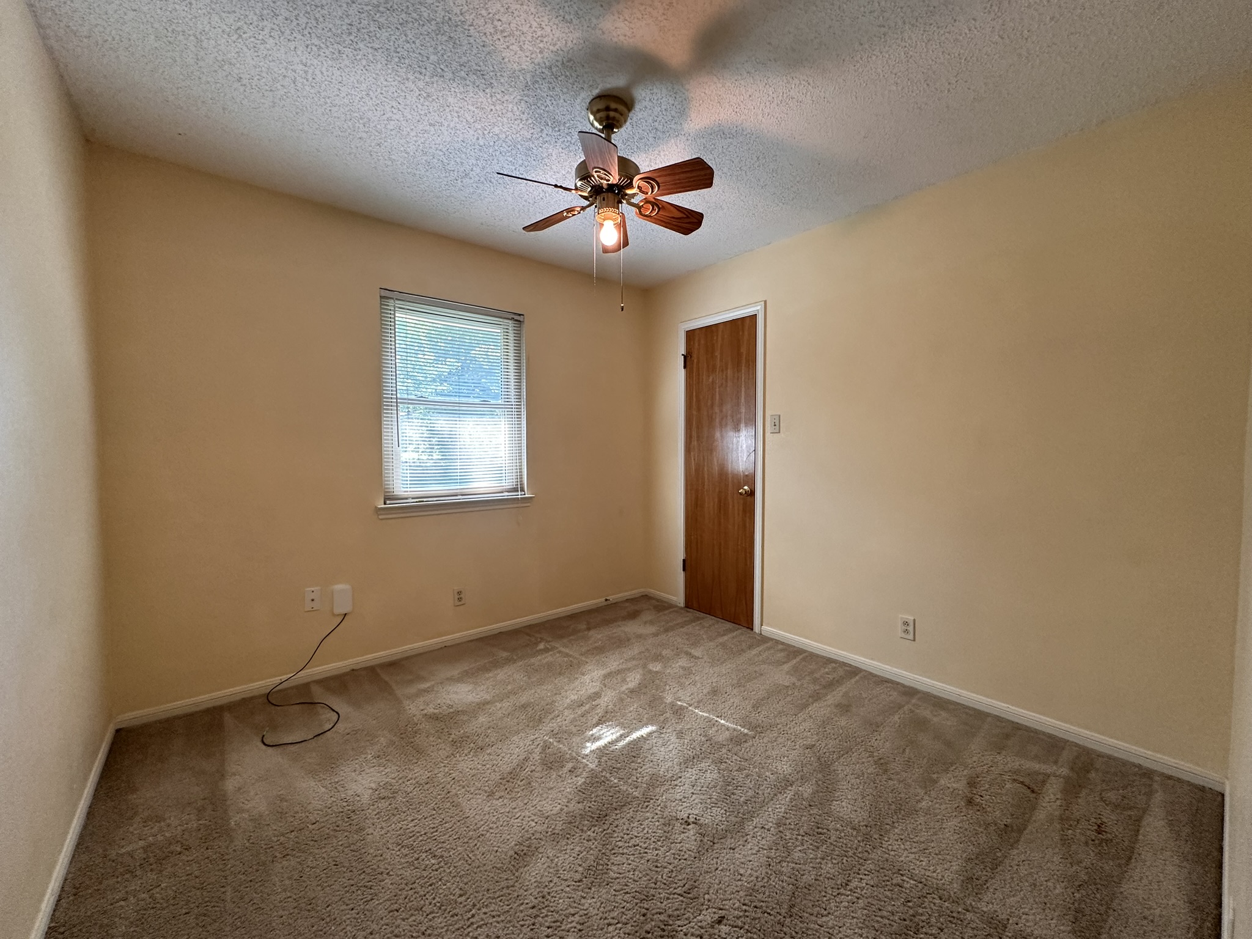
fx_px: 506
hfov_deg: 102.1
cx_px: 626
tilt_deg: -2.7
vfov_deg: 85.7
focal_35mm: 14
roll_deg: -0.7
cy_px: 470
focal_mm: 2.22
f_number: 2.2
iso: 320
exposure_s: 1/120
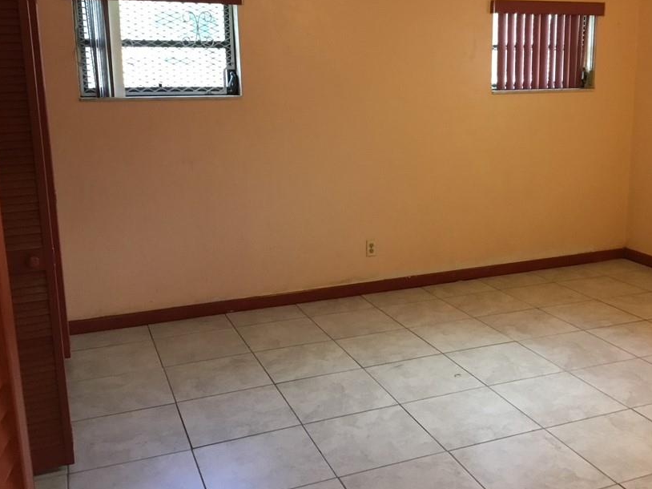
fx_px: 734
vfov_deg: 36.7
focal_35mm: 39
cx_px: 392
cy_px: 212
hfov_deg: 47.6
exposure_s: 1/30
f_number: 2.4
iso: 125
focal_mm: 3.3
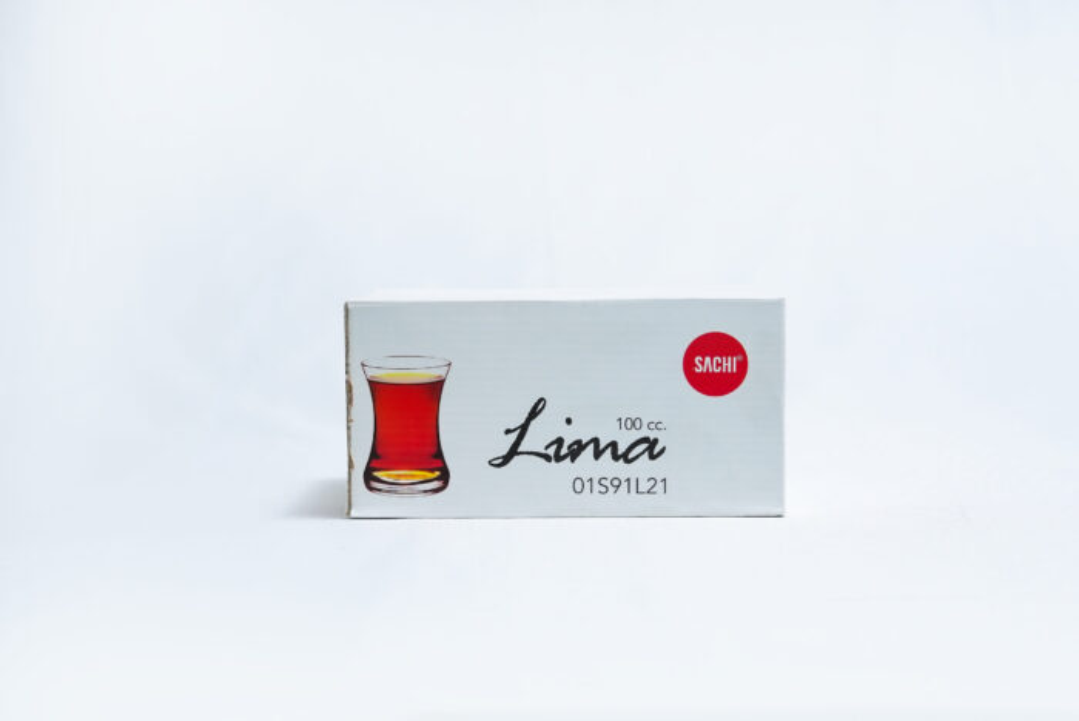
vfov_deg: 19.5
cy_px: 360
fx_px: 2100
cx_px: 540
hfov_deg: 28.8
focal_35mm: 70
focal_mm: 70
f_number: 11
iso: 3200
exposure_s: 1/200
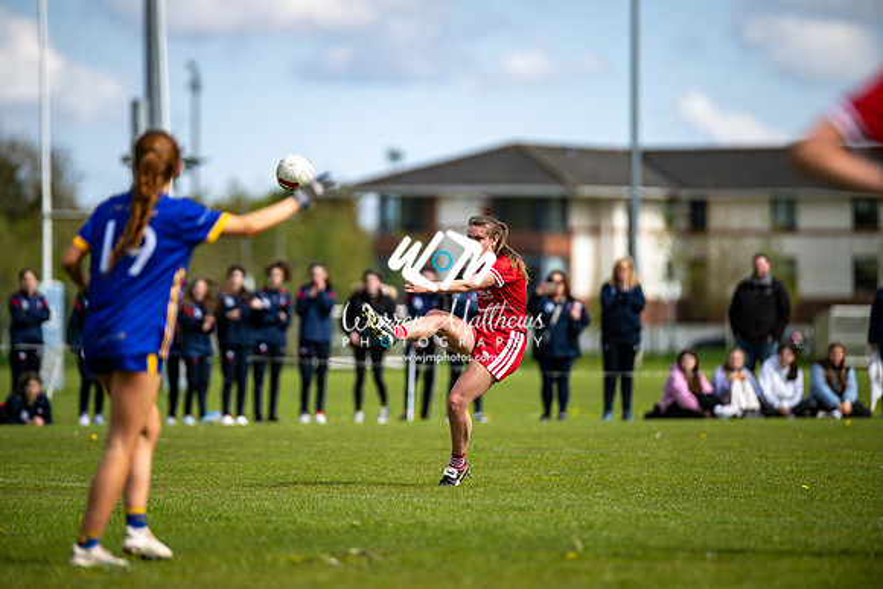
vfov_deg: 4.6
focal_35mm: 300
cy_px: 294
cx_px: 442
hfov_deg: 6.9
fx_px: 7360
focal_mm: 300
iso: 200
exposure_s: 1/6400
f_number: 2.8
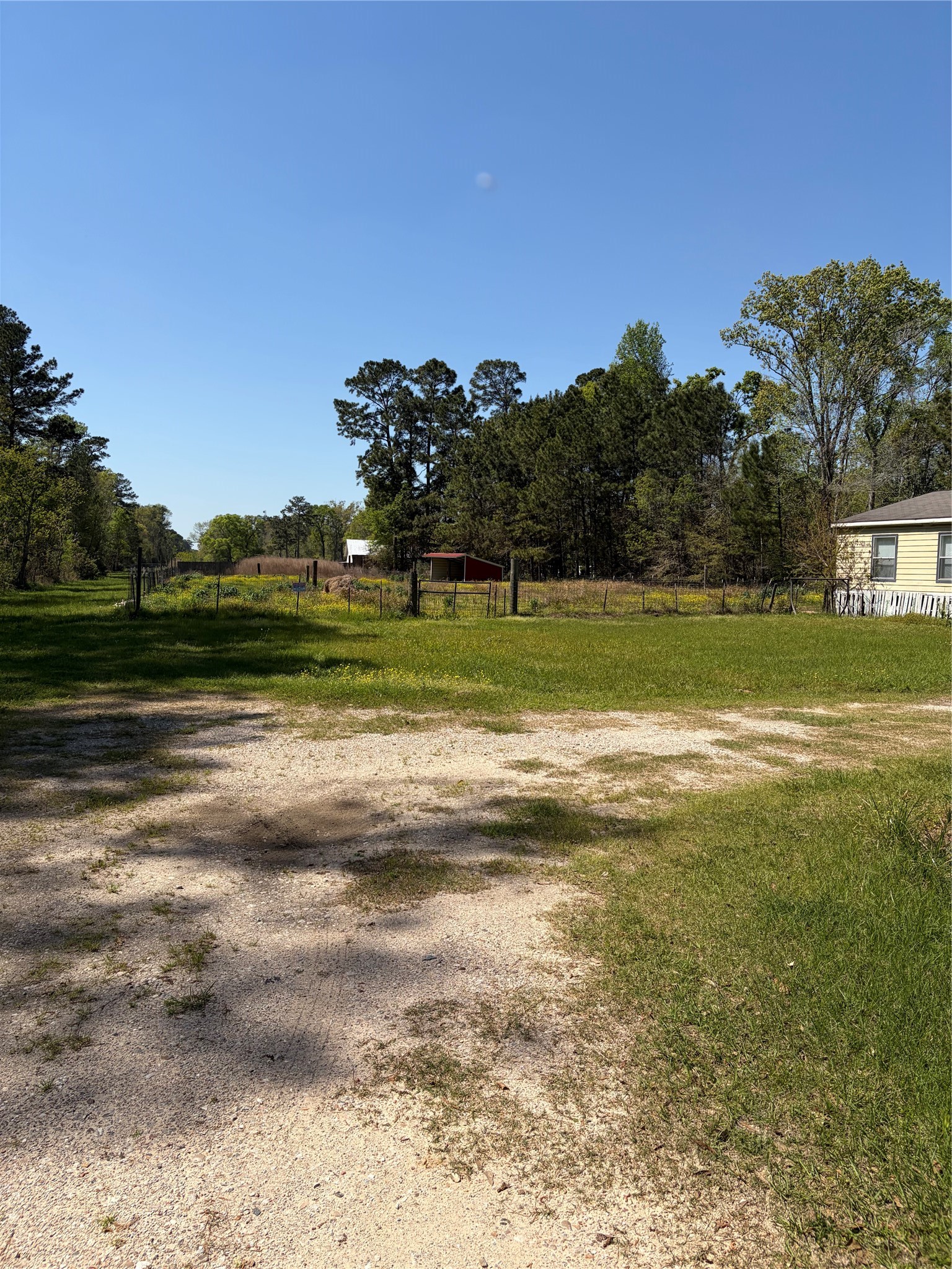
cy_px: 634
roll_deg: -0.2
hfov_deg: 53.1
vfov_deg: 67.3
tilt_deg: -4.0
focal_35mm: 26
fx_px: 953
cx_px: 476
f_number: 1.6
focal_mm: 5.96
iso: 64
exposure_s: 1/6329
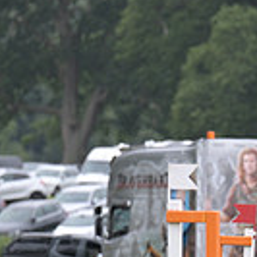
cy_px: 271
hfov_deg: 2.3
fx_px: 6249
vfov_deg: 2.4
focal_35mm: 744
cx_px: 512
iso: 1000
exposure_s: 1/1250
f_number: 4
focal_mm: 200
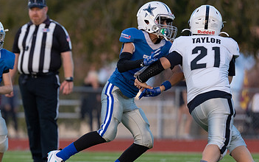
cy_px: 116
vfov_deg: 2.4
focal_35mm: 549
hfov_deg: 3.8
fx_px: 3875
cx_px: -8
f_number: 2.8
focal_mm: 200
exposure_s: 1/1250
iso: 800
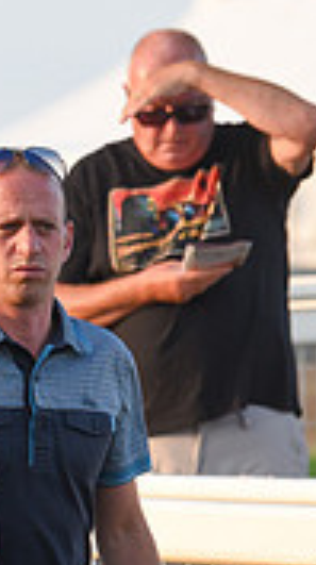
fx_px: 8228
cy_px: 222
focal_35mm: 550
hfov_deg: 2.2
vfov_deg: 3.9
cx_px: -578
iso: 1250
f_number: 5
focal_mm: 160
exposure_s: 1/1600
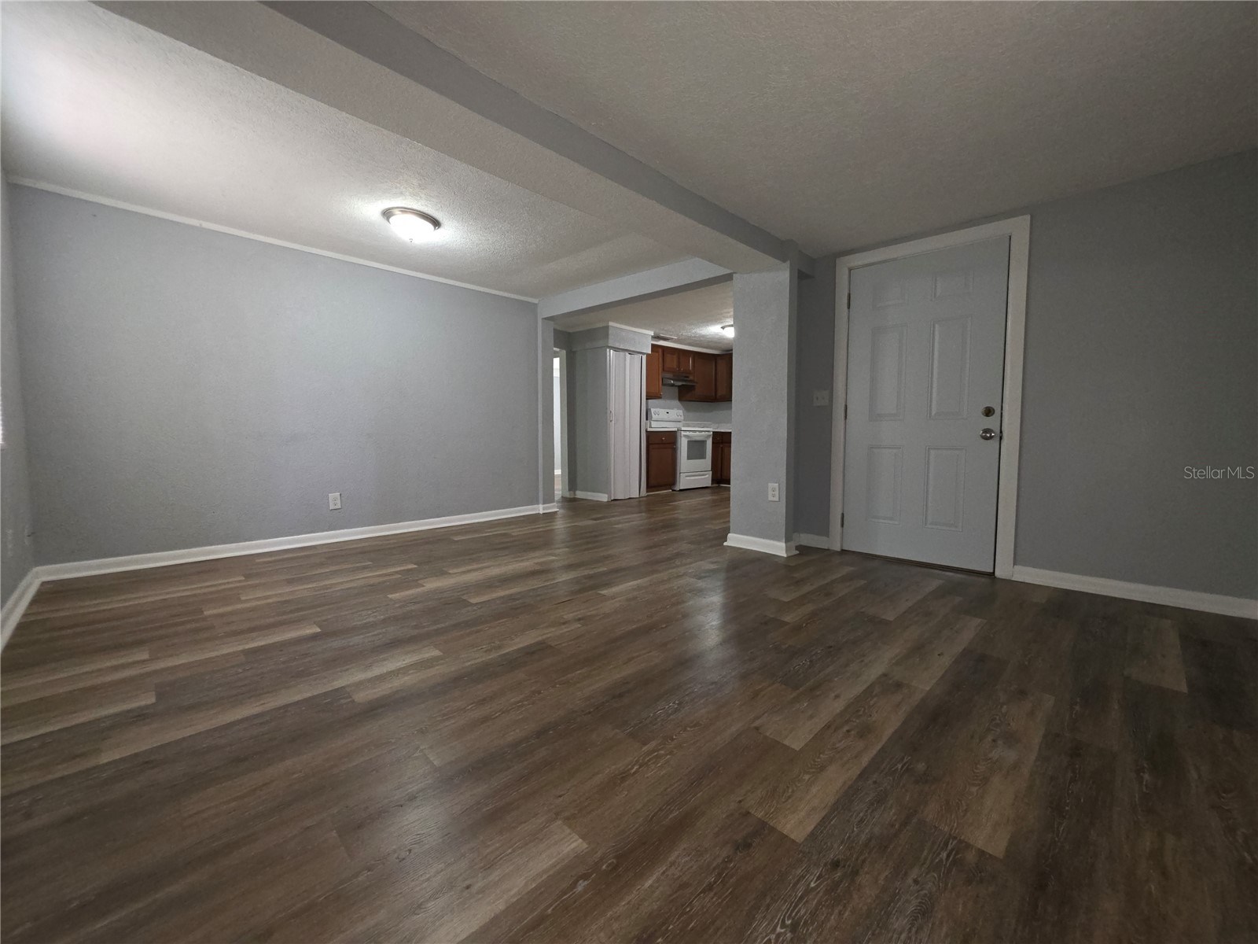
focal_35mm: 13
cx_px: 629
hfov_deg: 106.2
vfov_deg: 89.9
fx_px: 472
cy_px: 472
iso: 200
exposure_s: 1/60
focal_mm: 2.2
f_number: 1.9
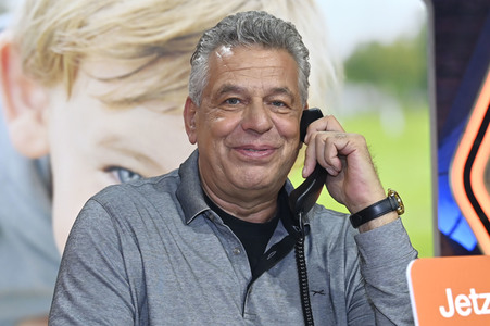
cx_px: 245
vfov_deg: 36.8
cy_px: 163
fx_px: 490
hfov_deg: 53.2
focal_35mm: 36
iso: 1000
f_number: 4
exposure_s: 1/200
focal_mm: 36
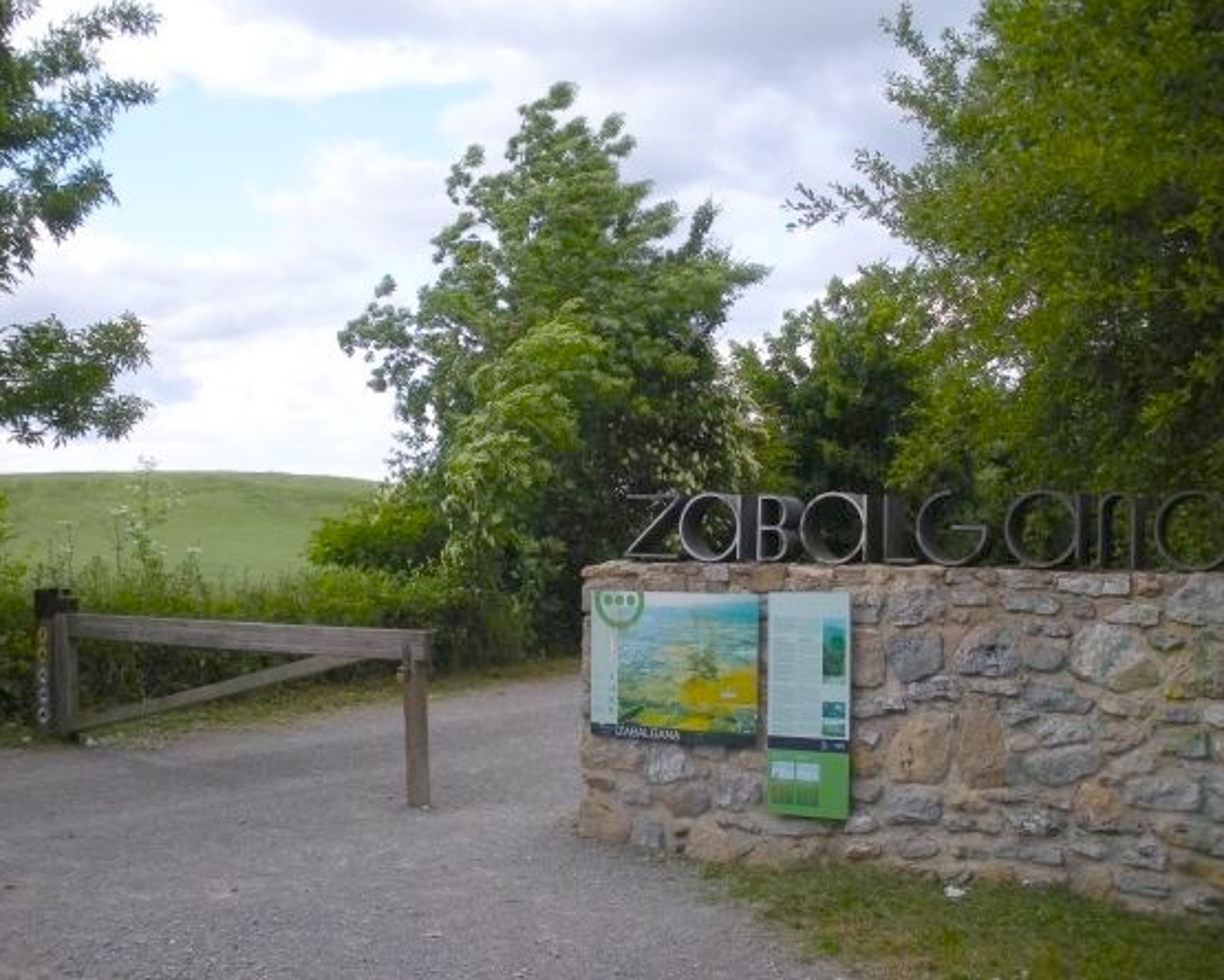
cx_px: 618
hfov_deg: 47.9
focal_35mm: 38
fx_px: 1377
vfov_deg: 39.2
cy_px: 488
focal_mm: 6.3
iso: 64
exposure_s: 1/193
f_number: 3.5
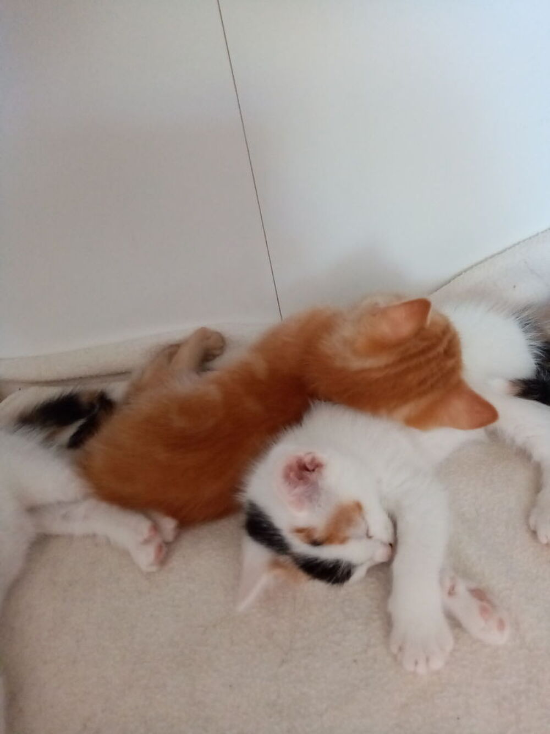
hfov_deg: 53.1
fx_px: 551
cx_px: 275
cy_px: 367
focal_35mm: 26
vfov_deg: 67.3
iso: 1023
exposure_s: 1/20
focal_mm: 3.62
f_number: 1.8
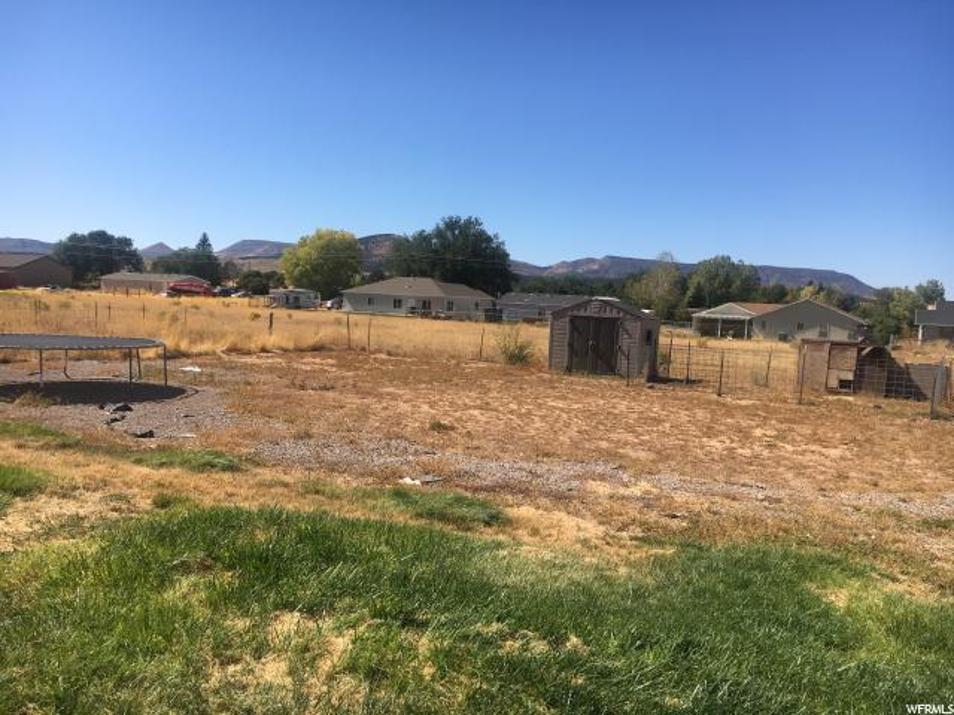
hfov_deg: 61.7
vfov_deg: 48.2
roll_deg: -1.1
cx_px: 477
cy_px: 358
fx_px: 799
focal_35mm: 29
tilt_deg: -5.0
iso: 25
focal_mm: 4.15
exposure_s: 1/1923
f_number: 2.2
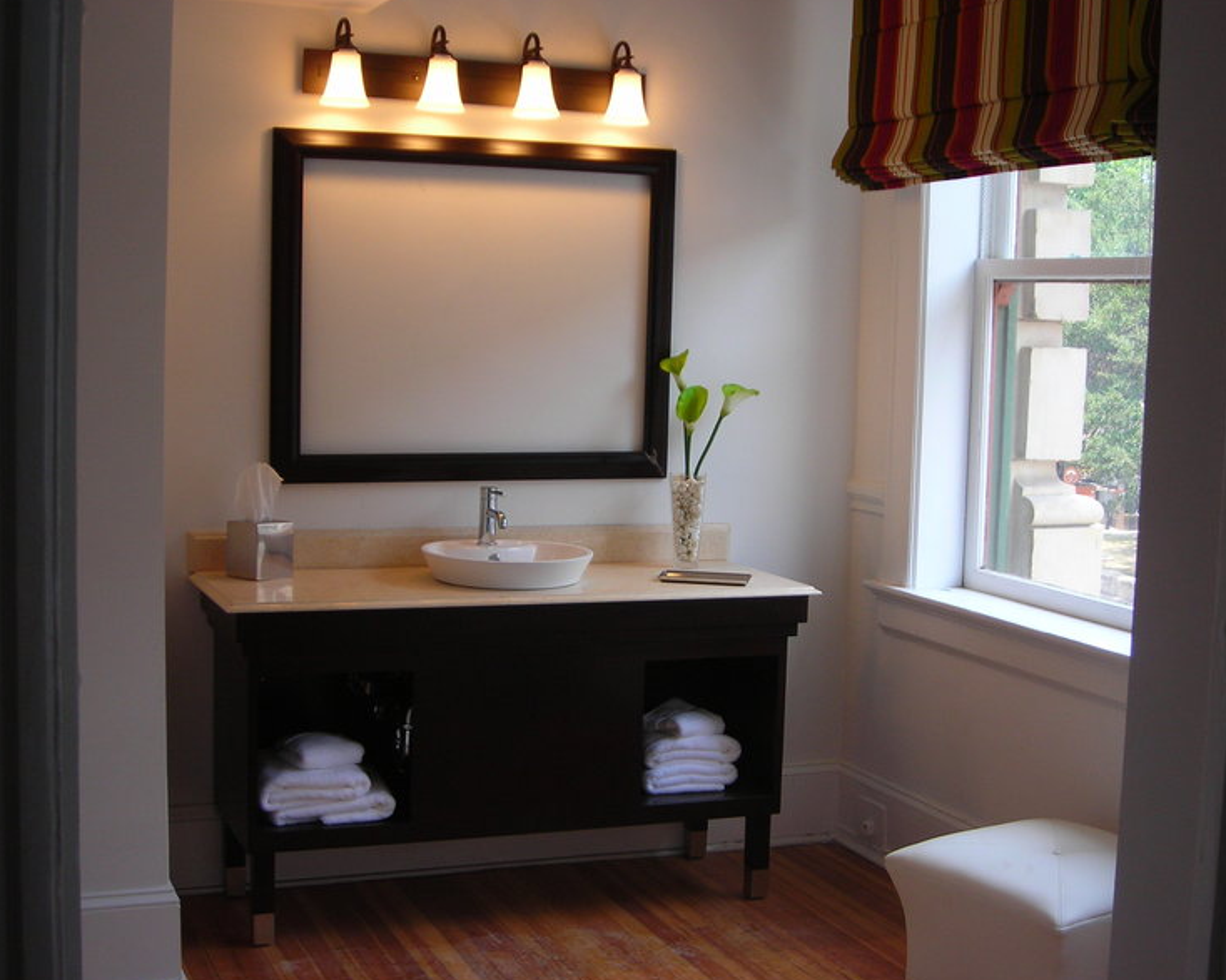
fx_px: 1814
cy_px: 489
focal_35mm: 50
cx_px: 646
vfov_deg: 30.2
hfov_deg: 37.3
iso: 50
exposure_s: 1/68.2
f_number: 3.4
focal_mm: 7.8
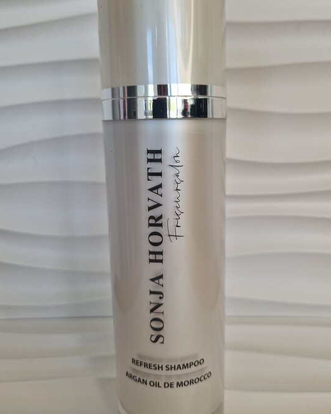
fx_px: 355
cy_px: 187
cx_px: 183
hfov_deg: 49.9
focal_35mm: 29
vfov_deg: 60.3
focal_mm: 5.4
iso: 50
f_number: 1.8
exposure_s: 1/100
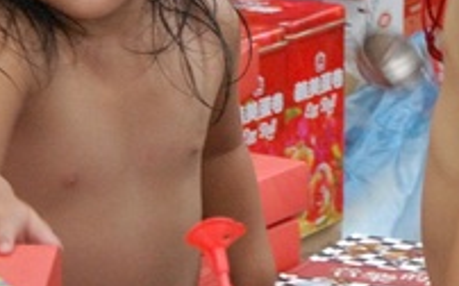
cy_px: -99
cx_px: 139
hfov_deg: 7.1
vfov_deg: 4.4
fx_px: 3676
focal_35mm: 294
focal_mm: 38
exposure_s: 1/60
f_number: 4.2
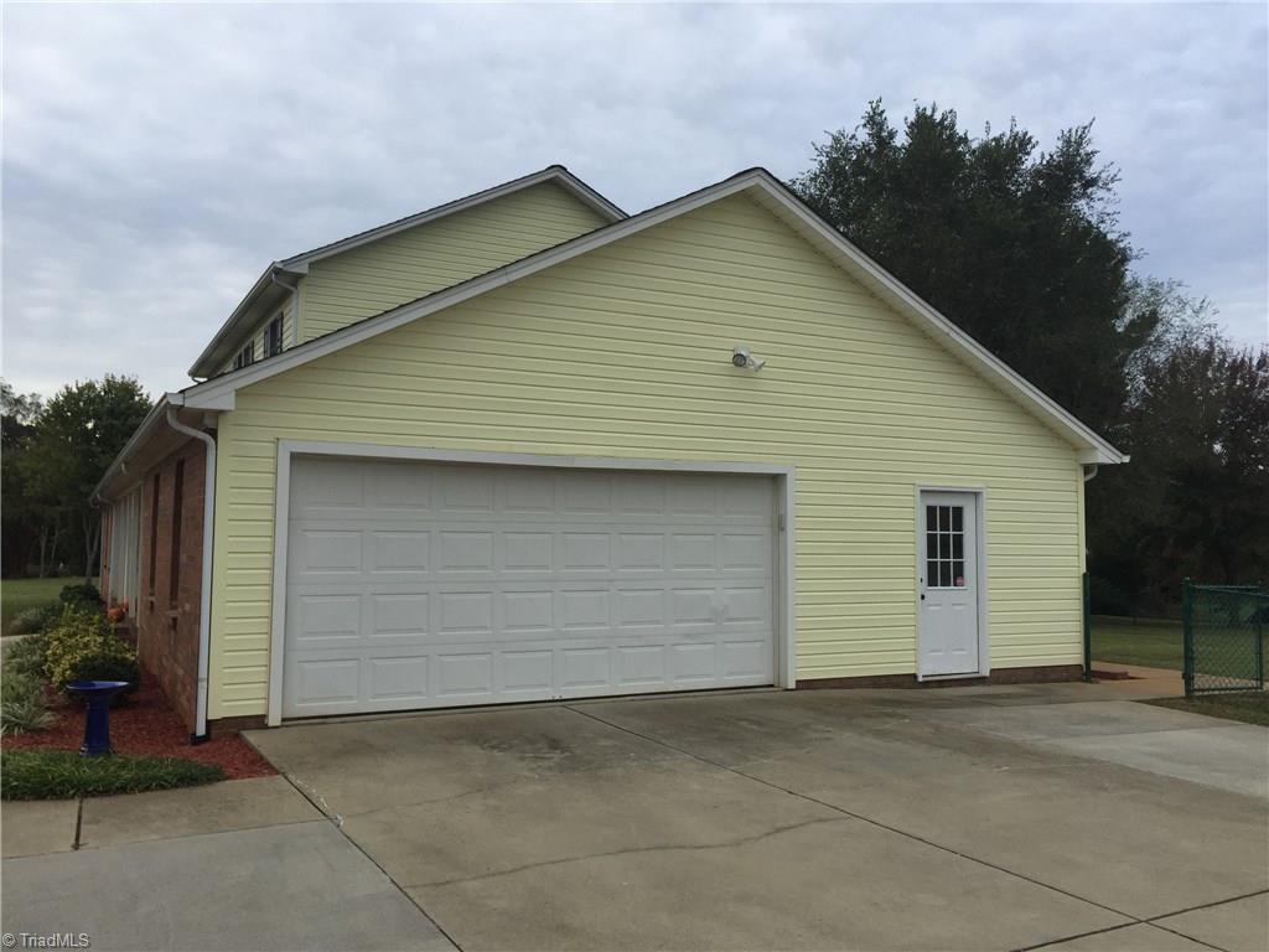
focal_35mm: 29
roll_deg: -0.9
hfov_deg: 61.7
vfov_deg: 48.2
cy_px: 476
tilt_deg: +4.9
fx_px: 1063
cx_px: 634
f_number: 2.2
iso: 32
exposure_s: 1/694
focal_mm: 4.15
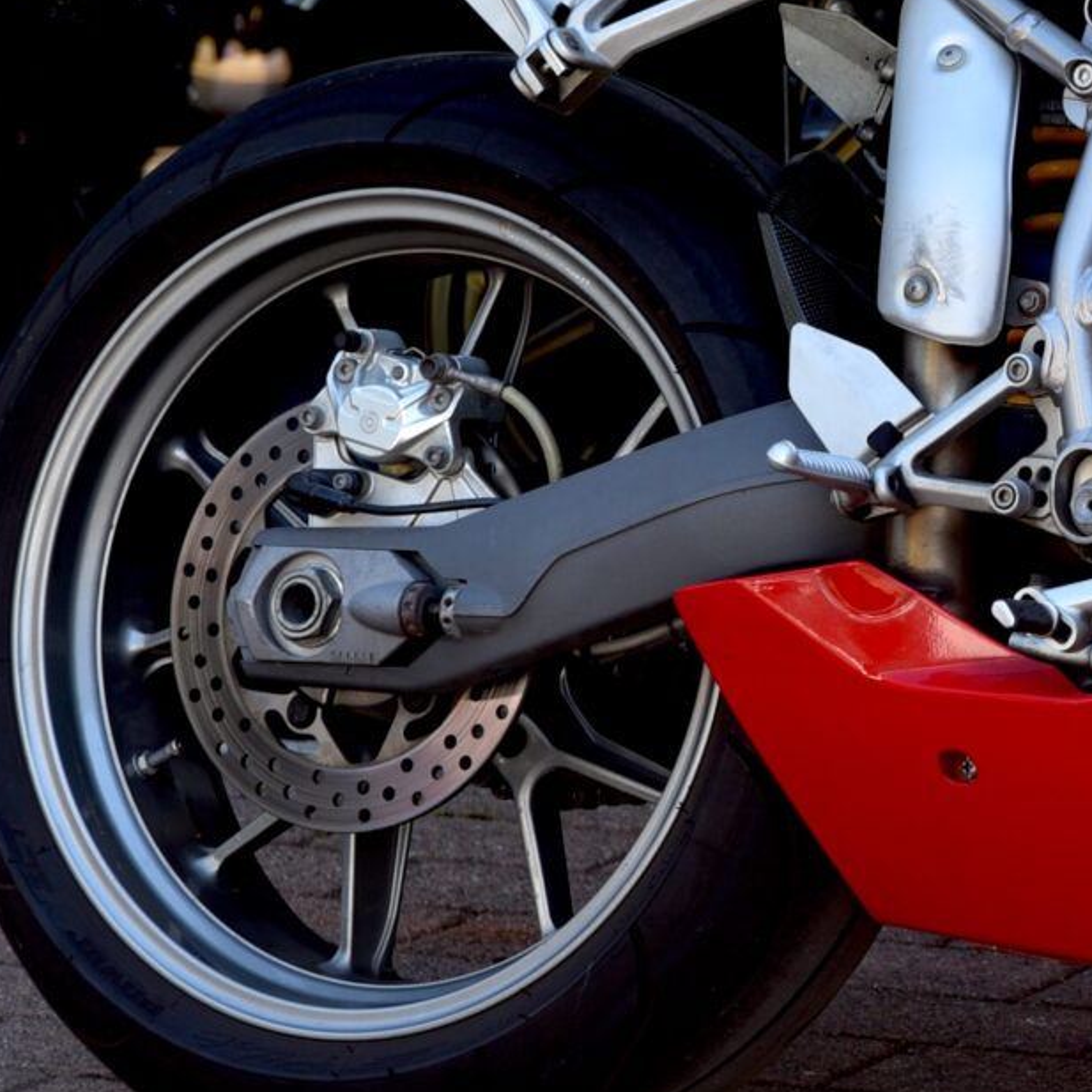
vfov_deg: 7.1
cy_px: 247
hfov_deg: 7.0
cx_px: 1715
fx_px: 8816
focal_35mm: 247
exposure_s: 1/80
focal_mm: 70
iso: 100
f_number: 4.5
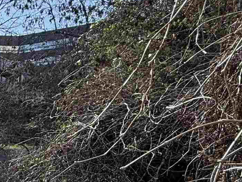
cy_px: 210
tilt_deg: -6.7
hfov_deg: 23.3
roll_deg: +0.7
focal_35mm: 61
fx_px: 427
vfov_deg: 22.4
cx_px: -147
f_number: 2.2
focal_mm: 2.22
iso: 50
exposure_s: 1/574
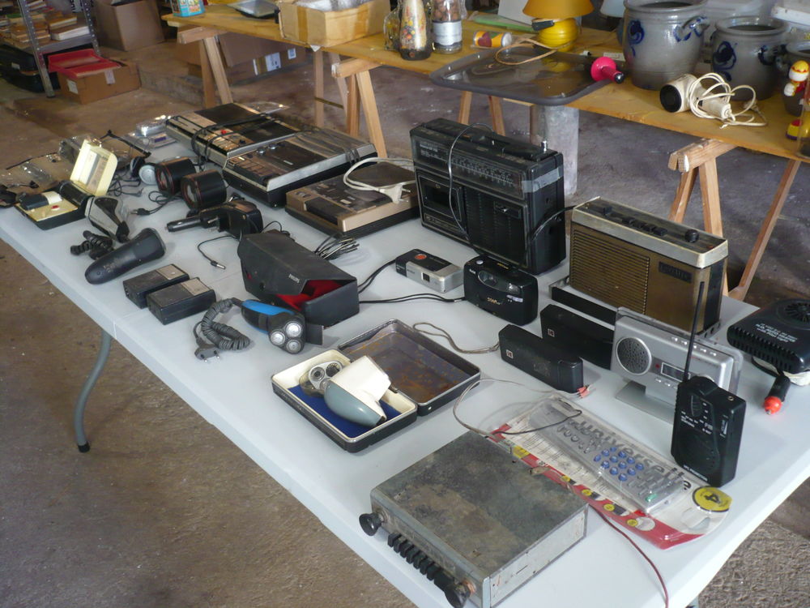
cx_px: 405
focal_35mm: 35
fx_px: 819
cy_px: 304
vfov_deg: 40.7
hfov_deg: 52.6
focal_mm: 5.8
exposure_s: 1/8
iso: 200
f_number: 2.8
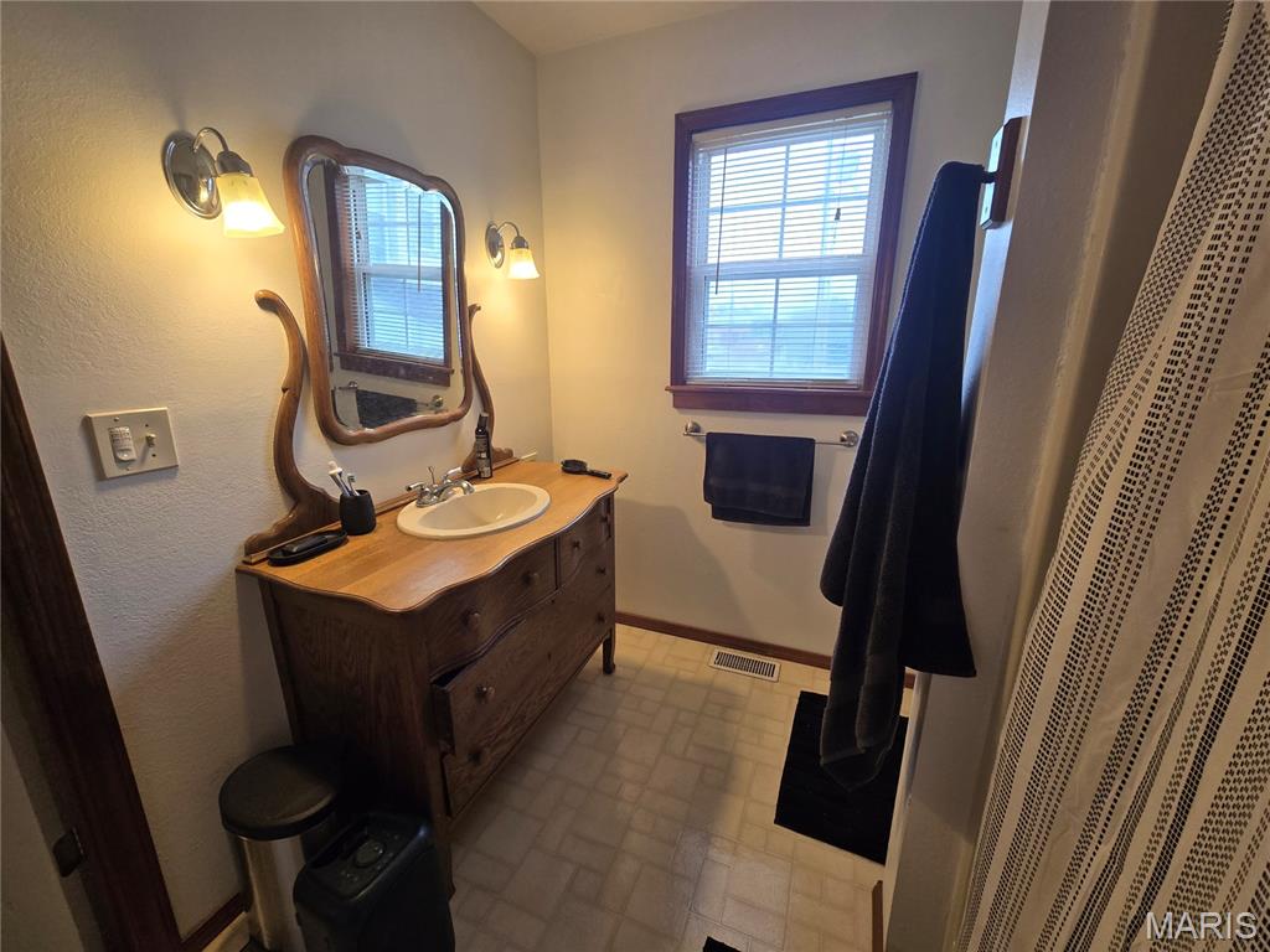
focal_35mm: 13
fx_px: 477
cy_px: 476
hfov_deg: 106.2
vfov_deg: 89.9
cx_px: 635
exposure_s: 1/60
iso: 125
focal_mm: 2.2
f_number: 2.2
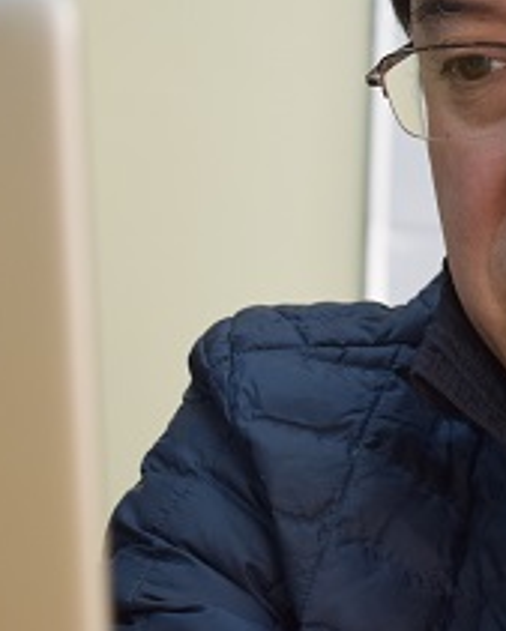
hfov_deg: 8.0
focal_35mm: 192
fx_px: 3592
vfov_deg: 10.1
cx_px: 665
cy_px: 284
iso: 1100
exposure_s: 1/60
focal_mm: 48
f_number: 5.3
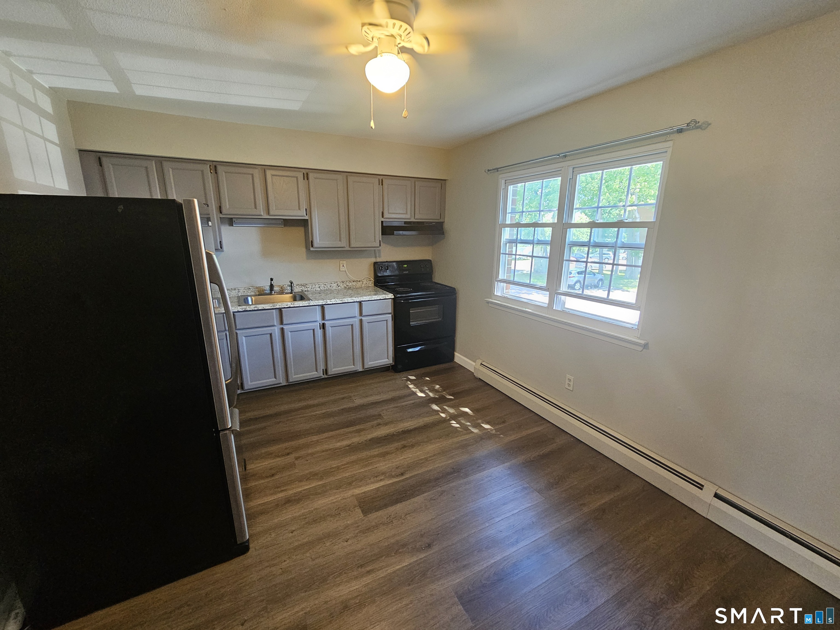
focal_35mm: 13
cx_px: 420
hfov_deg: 106.2
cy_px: 315
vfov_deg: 89.9
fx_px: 315
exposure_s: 1/40
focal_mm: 2.2
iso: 320
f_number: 2.2
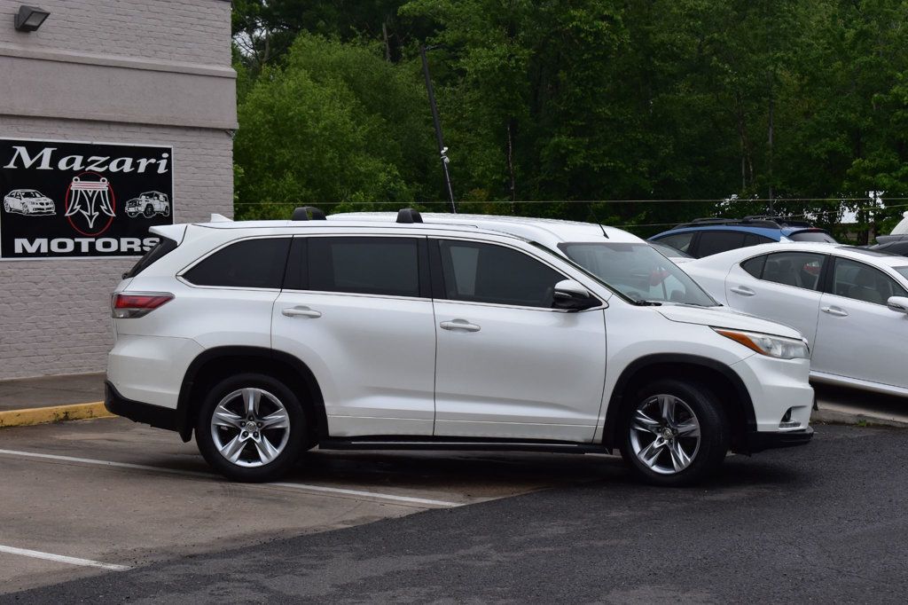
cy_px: 302
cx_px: 454
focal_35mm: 72
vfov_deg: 18.9
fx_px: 1815
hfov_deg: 28.1
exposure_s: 1/500
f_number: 11
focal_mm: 48
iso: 400
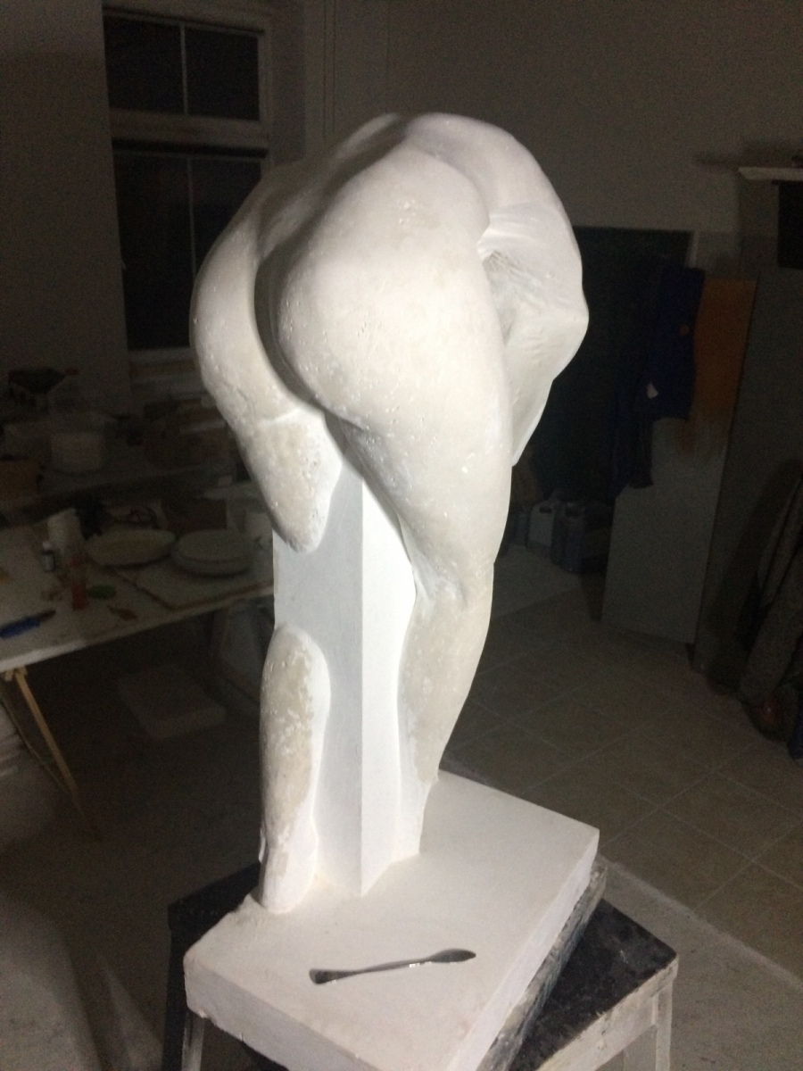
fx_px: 897
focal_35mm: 29
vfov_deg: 61.7
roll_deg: -1.3
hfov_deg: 48.2
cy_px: 536
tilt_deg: -20.3
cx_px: 402
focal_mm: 4.15
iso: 250
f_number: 2.2
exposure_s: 1/33
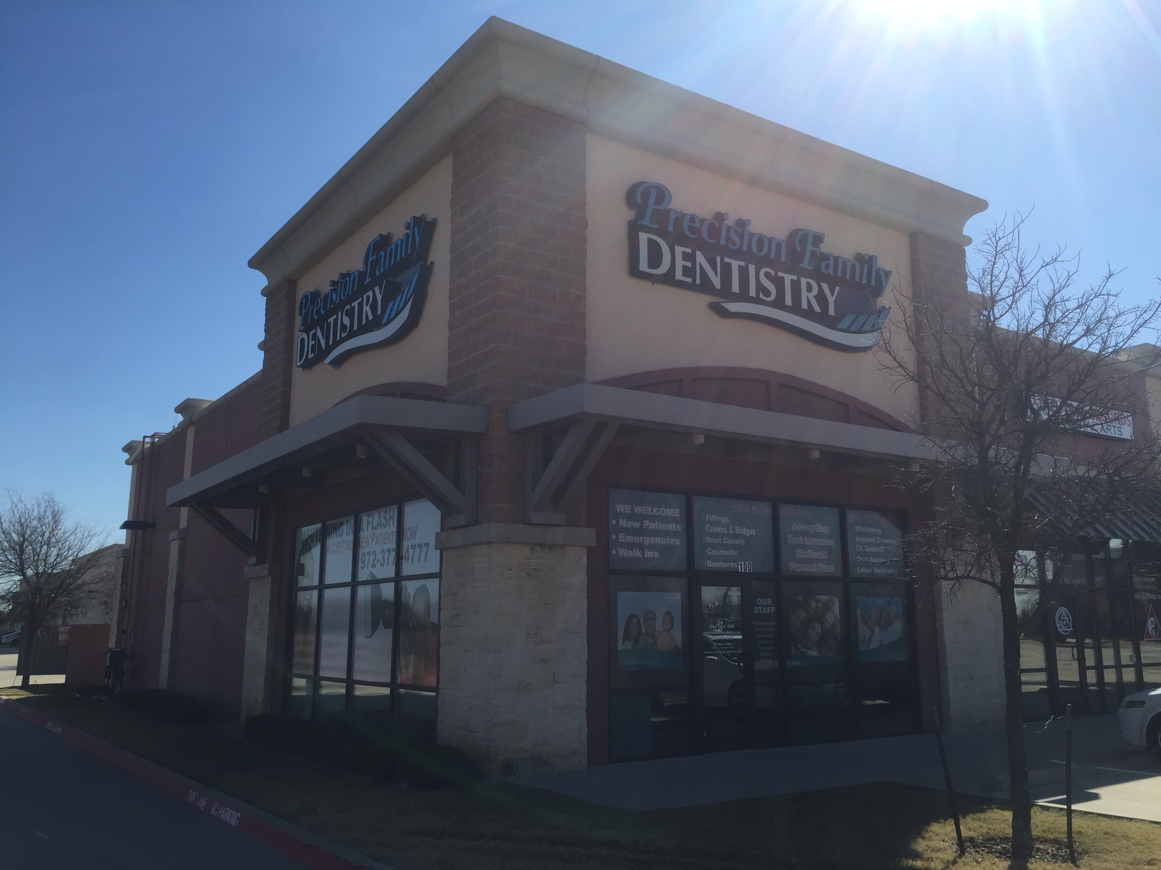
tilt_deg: +10.5
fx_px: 973
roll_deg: +0.4
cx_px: 580
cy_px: 435
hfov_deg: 61.7
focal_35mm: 29
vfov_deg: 48.2
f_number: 2.2
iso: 32
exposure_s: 1/2825
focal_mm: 4.15
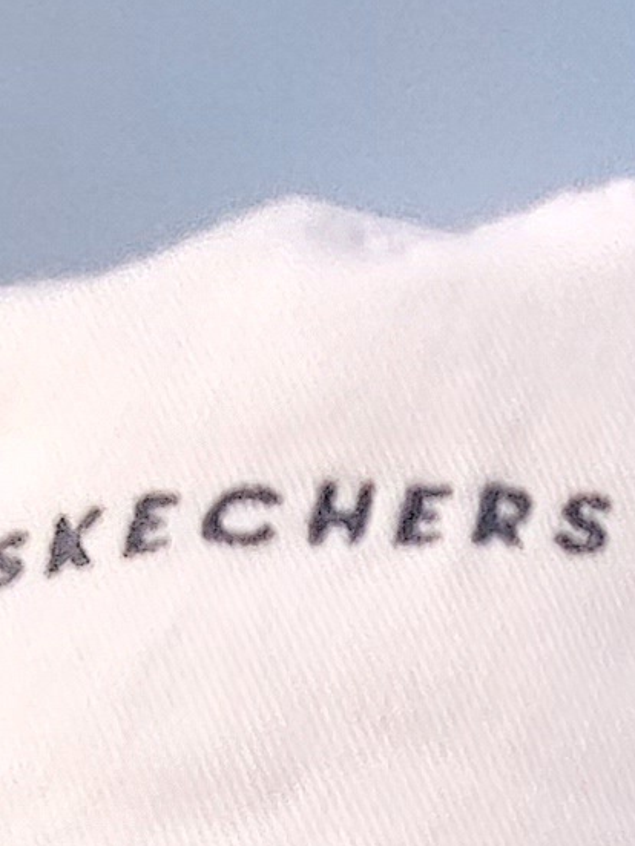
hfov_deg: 8.2
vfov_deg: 9.1
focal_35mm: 181
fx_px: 4427
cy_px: 2412
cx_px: 276
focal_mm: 3.72
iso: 40
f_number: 2.2
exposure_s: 1/323
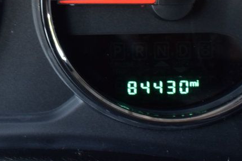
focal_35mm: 122
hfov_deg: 16.5
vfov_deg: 11.1
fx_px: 820
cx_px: 4
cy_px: 5
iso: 560
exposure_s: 1/15
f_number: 6.3
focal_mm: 34
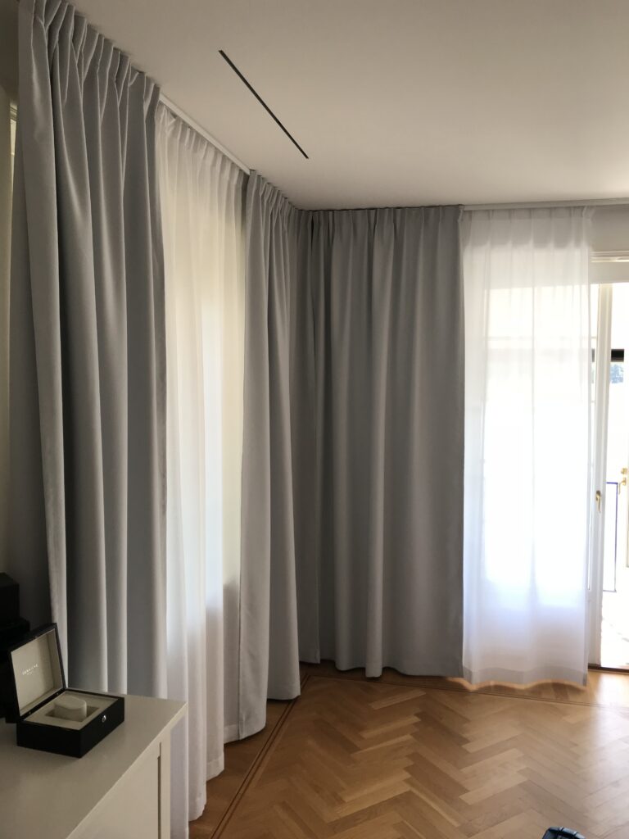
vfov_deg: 63.4
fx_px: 678
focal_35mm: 28
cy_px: 420
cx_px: 314
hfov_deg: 49.7
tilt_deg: -4.8
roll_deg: +0.0
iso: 25
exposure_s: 1/95
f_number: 1.8
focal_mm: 3.99
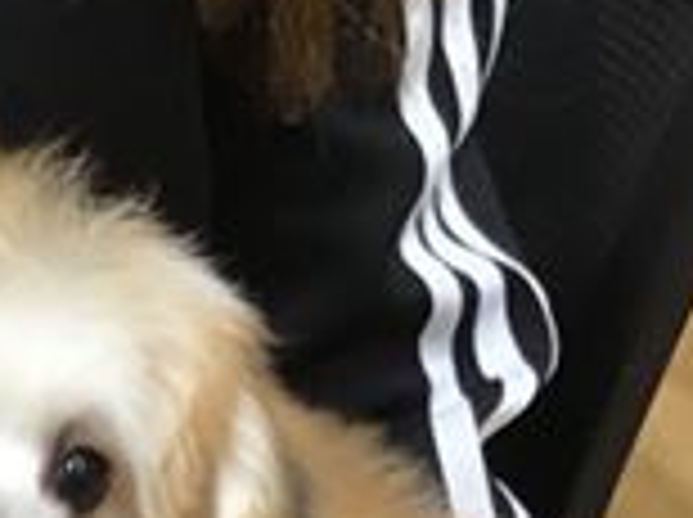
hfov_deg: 15.7
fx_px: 2419
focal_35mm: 121
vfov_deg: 11.5
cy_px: 874
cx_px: -140
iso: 32
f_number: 2.4
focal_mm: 3.3
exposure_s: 1/30
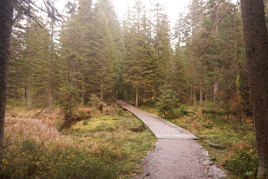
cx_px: 134
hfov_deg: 65.5
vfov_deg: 46.4
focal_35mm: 28
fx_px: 208
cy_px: 90
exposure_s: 1/60
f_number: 4
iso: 160
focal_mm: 28
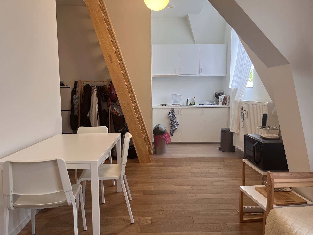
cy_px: 118
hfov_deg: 67.3
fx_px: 235
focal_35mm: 26
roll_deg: +0.8
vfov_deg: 53.1
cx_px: 156
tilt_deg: -6.0
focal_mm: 5.1
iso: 125
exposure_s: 1/100
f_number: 1.6
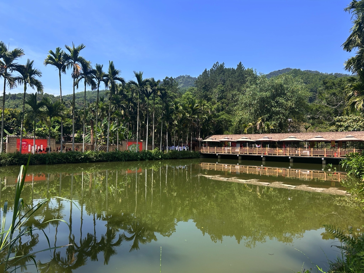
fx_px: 273
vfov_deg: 53.1
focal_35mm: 26
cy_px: 136
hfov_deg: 67.3
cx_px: 182
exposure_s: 1/2404
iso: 50
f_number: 1.5
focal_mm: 5.7
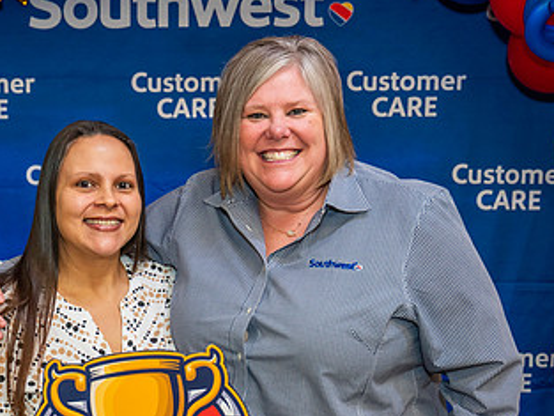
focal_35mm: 72
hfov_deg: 26.8
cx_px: 180
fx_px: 1153
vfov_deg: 20.3
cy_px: 304
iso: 1250
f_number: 4
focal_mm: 38
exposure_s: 1/160
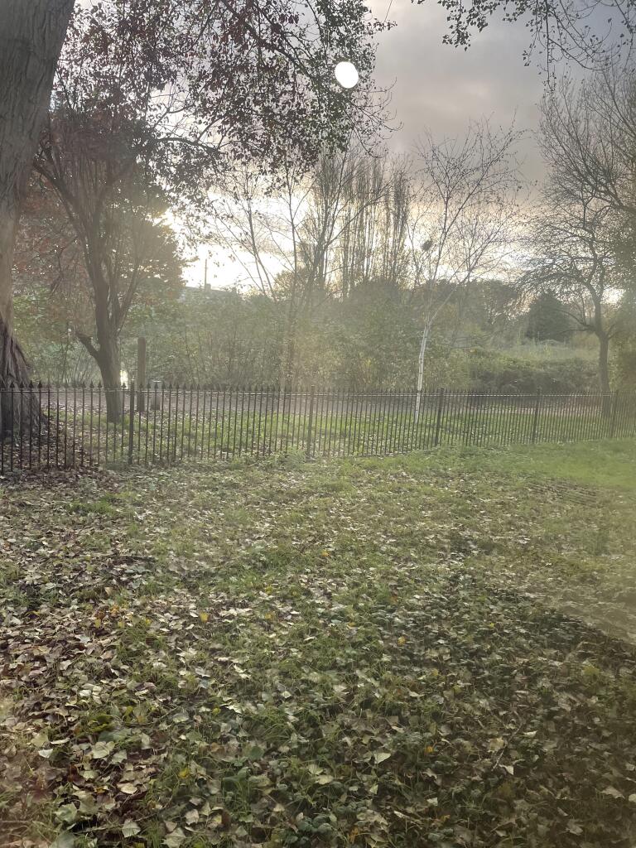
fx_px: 637
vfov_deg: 67.3
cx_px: 318
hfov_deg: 53.1
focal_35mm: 26
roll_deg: -3.1
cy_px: 424
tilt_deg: -8.9
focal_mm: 4.2
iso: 125
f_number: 1.6
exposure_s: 1/120
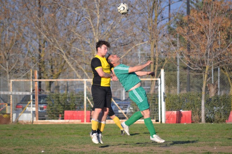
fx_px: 1932
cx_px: 116
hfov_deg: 6.9
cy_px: 77
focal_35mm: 300
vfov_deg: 4.6
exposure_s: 1/1250
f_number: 5.6
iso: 400
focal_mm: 200
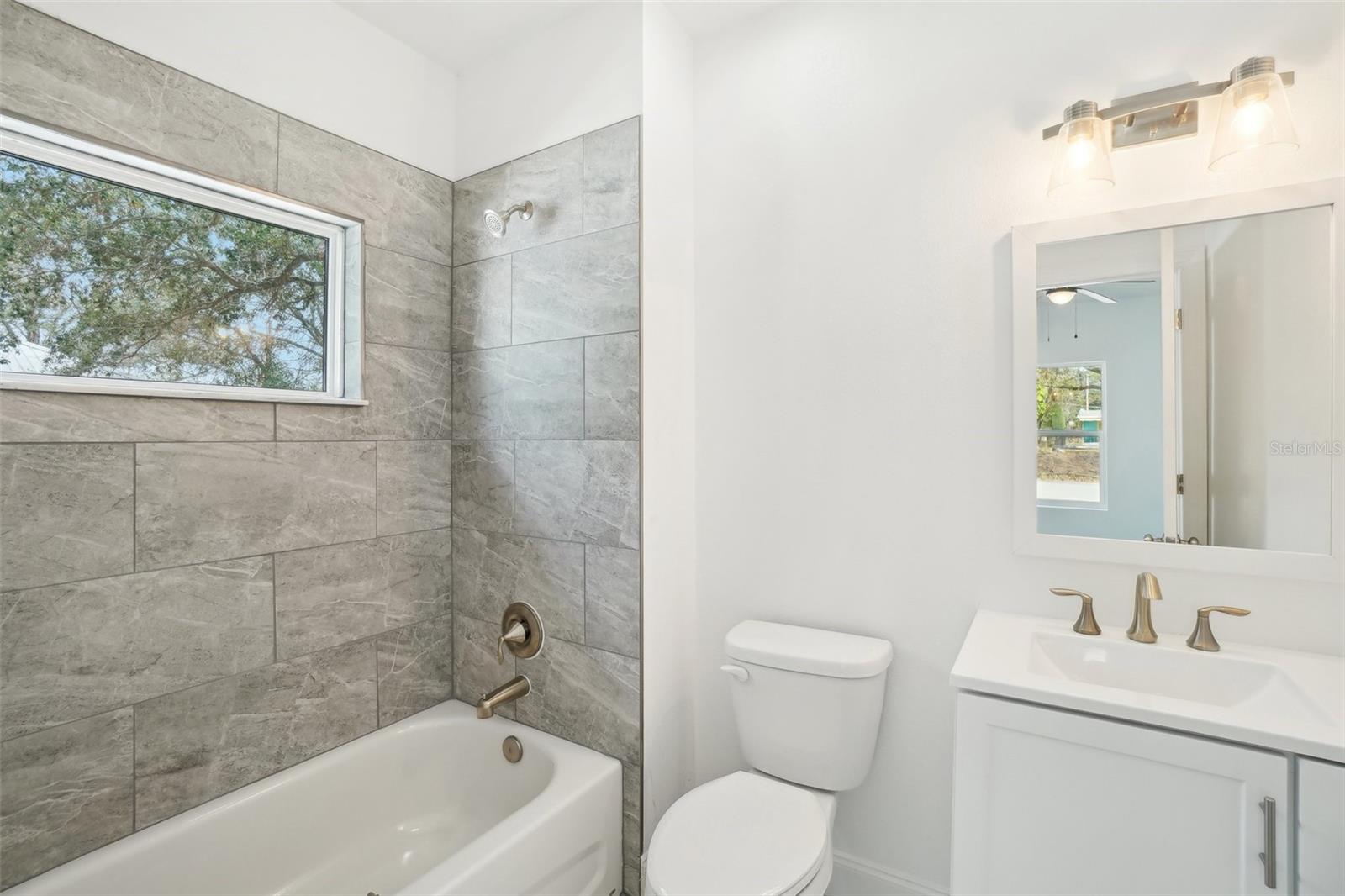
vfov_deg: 77.3
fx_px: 560
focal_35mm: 15
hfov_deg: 100.4
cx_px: 672
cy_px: 448
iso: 400
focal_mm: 10
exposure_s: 1/80
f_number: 8
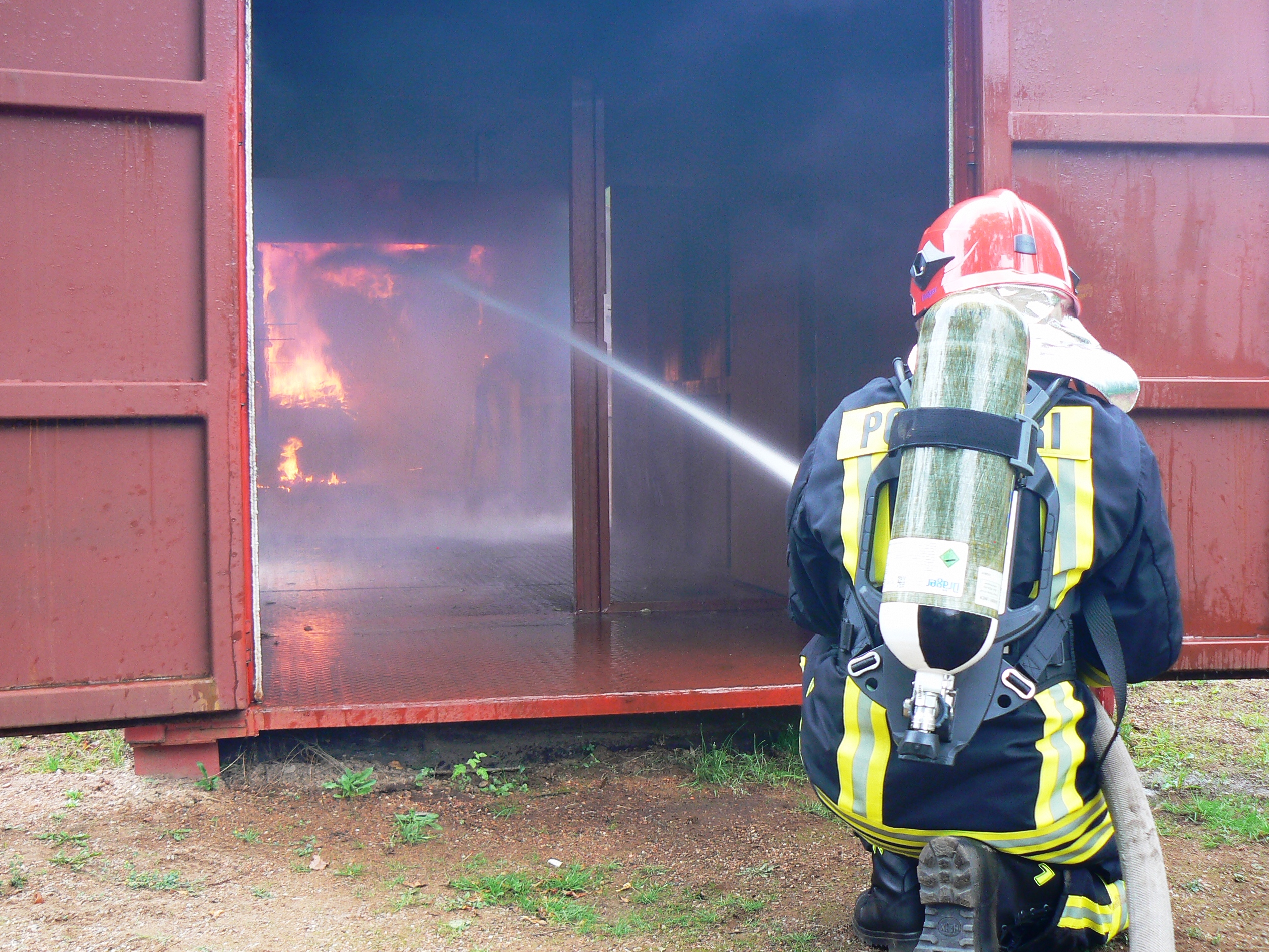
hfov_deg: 46.8
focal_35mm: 40
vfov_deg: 36.0
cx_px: 628
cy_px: 507
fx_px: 1467
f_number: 2.8
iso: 80
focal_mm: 6
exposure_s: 1/40
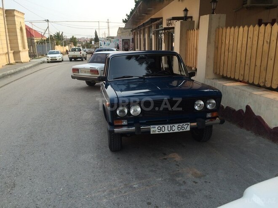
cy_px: 104
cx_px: 139
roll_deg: +0.1
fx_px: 233
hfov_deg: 61.7
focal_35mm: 29
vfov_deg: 48.2
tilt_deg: -14.8
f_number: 2.2
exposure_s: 1/526
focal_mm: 4.15
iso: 32
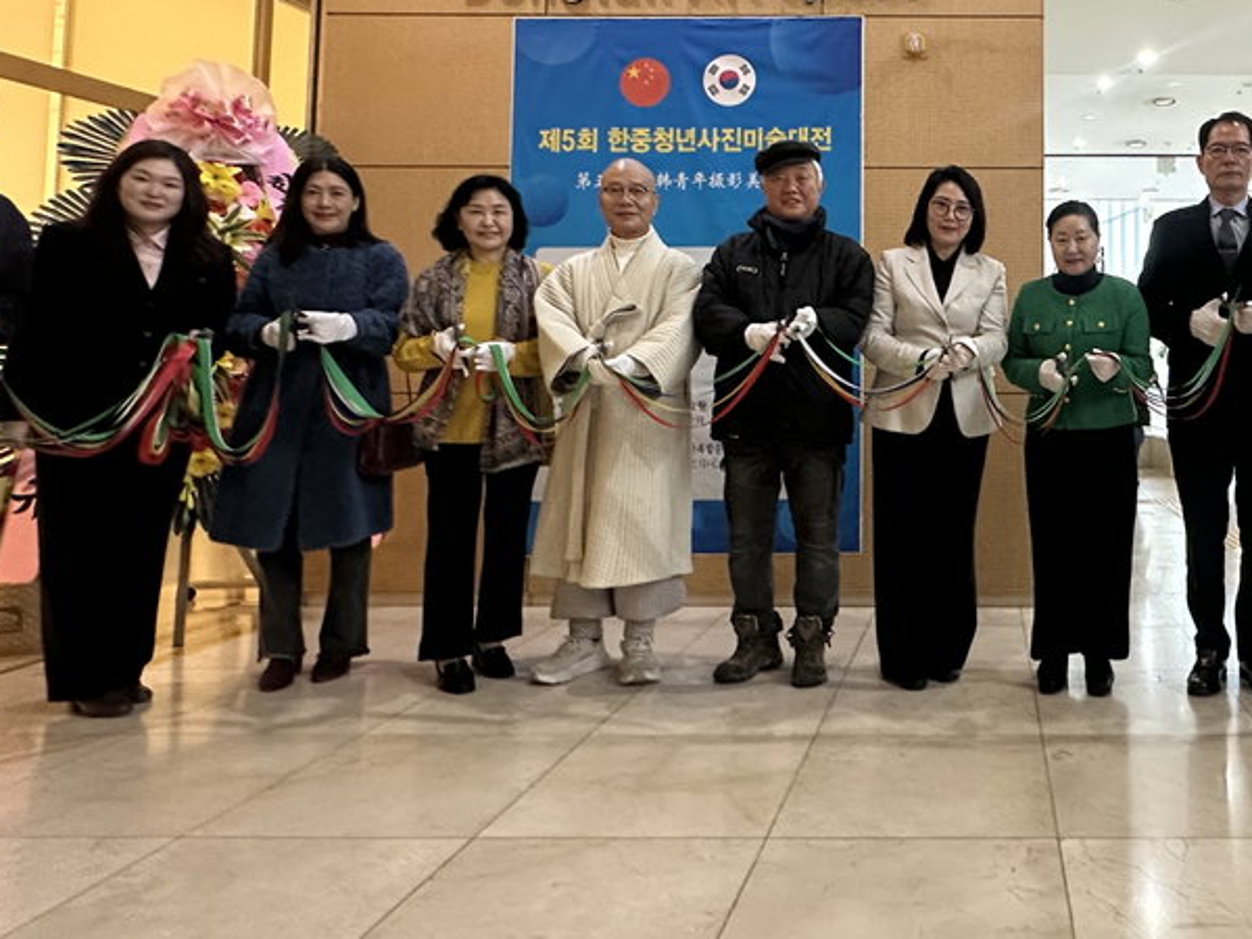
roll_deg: +0.0
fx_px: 1013
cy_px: 315
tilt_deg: +2.9
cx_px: 989
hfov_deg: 58.9
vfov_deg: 48.9
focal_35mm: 28
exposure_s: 1/60
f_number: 2.2
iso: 500
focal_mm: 2.22
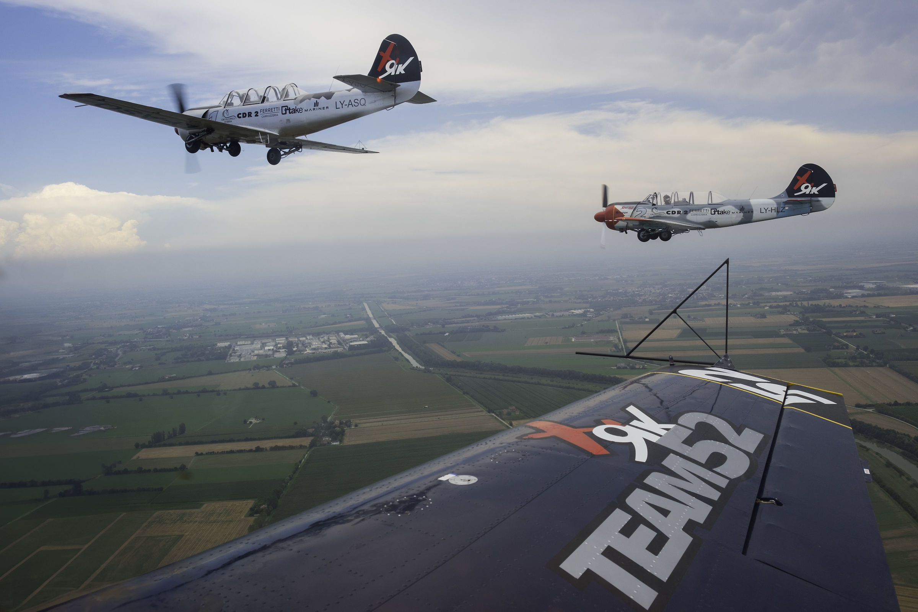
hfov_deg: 67.4
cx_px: 459
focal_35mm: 27
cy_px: 306
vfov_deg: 47.9
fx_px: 688
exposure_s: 1/250
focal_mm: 18
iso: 320
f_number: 8
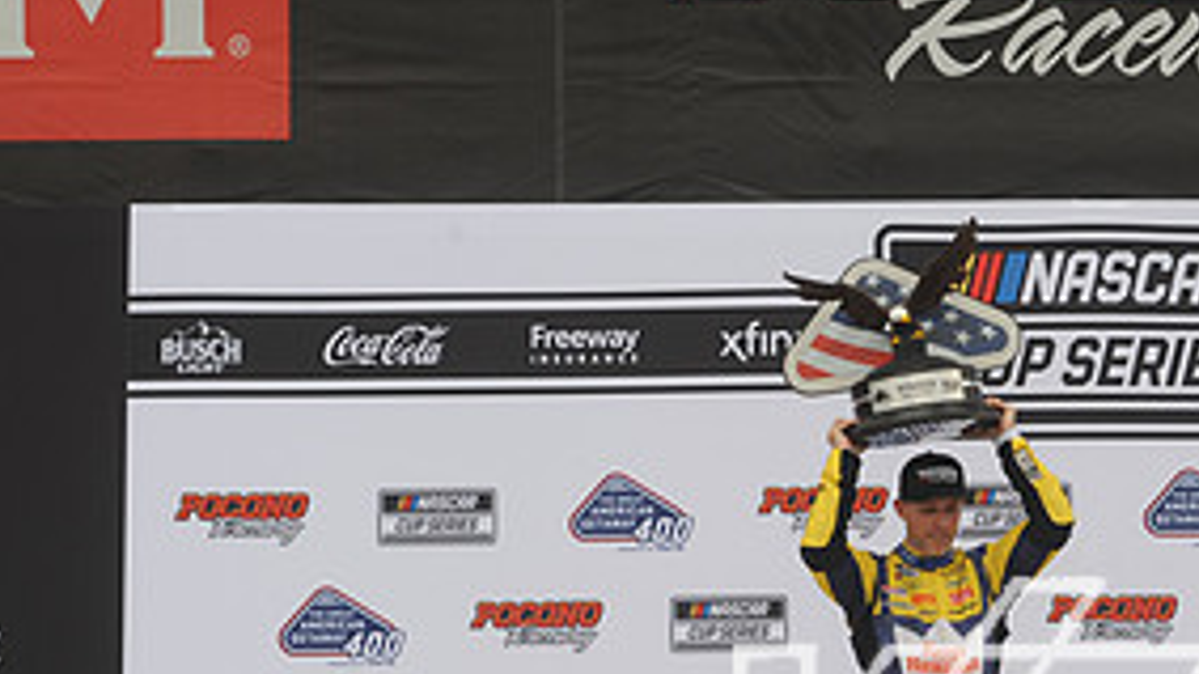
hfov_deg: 14.2
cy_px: 454
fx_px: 4768
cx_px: 979
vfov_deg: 8.1
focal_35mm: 150
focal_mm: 70
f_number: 10
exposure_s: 1/125
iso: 250
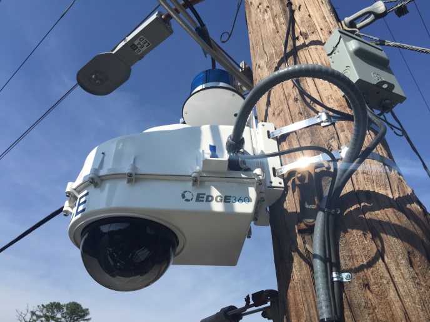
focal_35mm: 29
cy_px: 161
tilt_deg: +36.8
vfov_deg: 48.2
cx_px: 215
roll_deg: -2.7
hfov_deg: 61.7
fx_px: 360
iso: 32
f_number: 2.2
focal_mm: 4.15
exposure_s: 1/2326
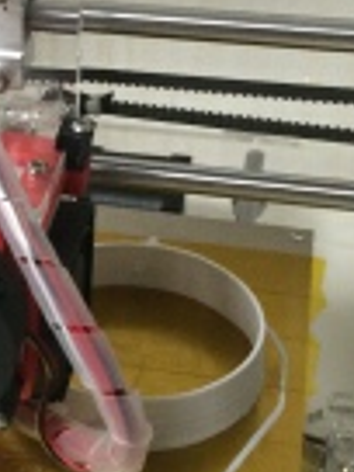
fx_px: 1159
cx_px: -14
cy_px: 285
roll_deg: +1.4
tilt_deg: -37.2
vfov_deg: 23.0
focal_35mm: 85
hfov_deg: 16.9
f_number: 2.2
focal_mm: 4.15
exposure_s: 1/30
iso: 250
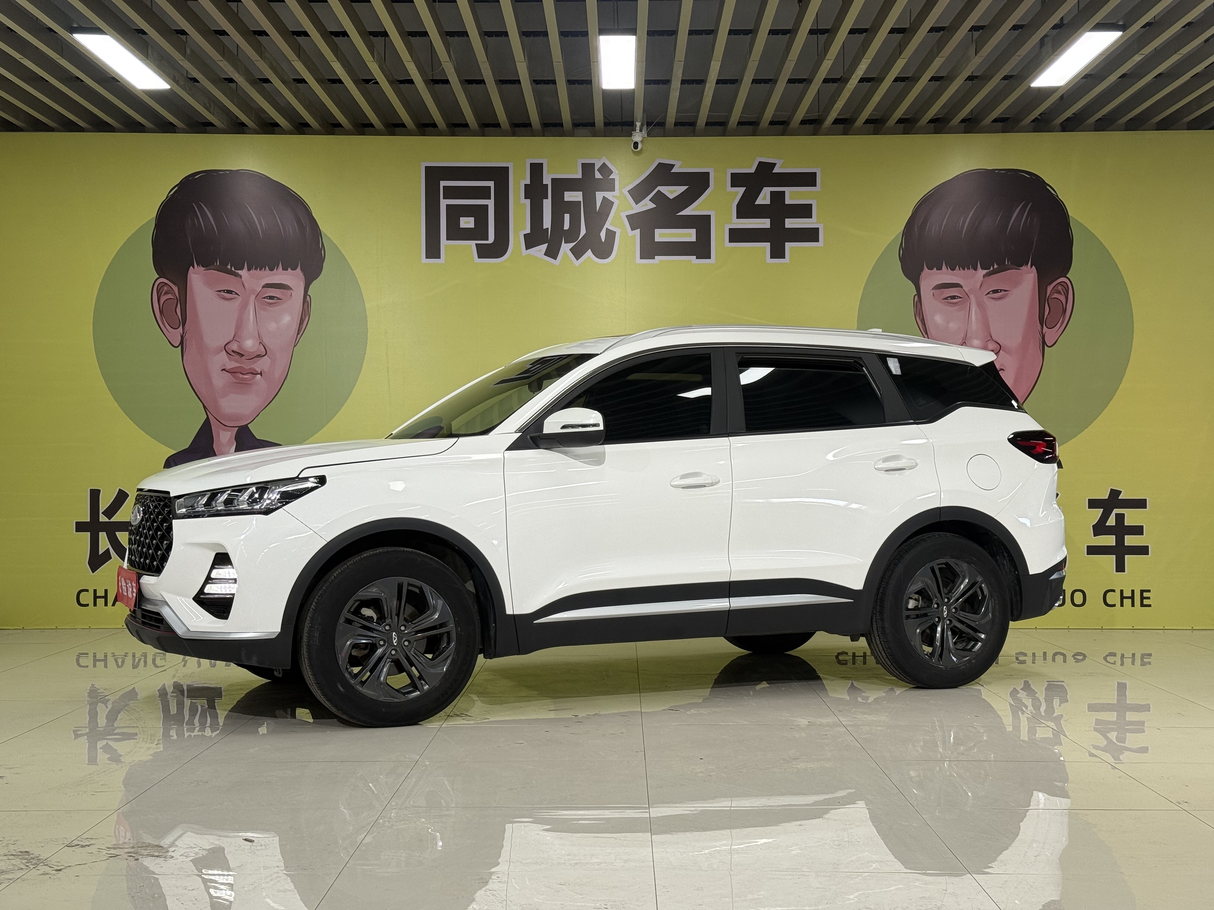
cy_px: 455
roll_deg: +0.4
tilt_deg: -0.2
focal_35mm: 48
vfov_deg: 30.3
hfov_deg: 39.7
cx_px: 607
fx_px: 1683
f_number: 1.78
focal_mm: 6.76
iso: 80
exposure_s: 1/100
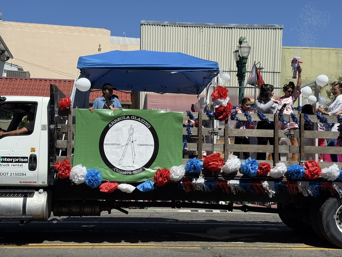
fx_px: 474
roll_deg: -1.2
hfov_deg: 39.7
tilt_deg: +3.4
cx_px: 171
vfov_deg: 30.3
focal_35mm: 48
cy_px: 128
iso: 80
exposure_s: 1/7143
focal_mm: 6.76
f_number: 1.78
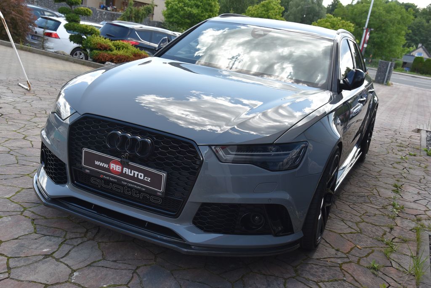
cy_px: 144
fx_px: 455
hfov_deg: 50.7
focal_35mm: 38
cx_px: 216
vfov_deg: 35.1
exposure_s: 1/250
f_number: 8
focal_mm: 38
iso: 500
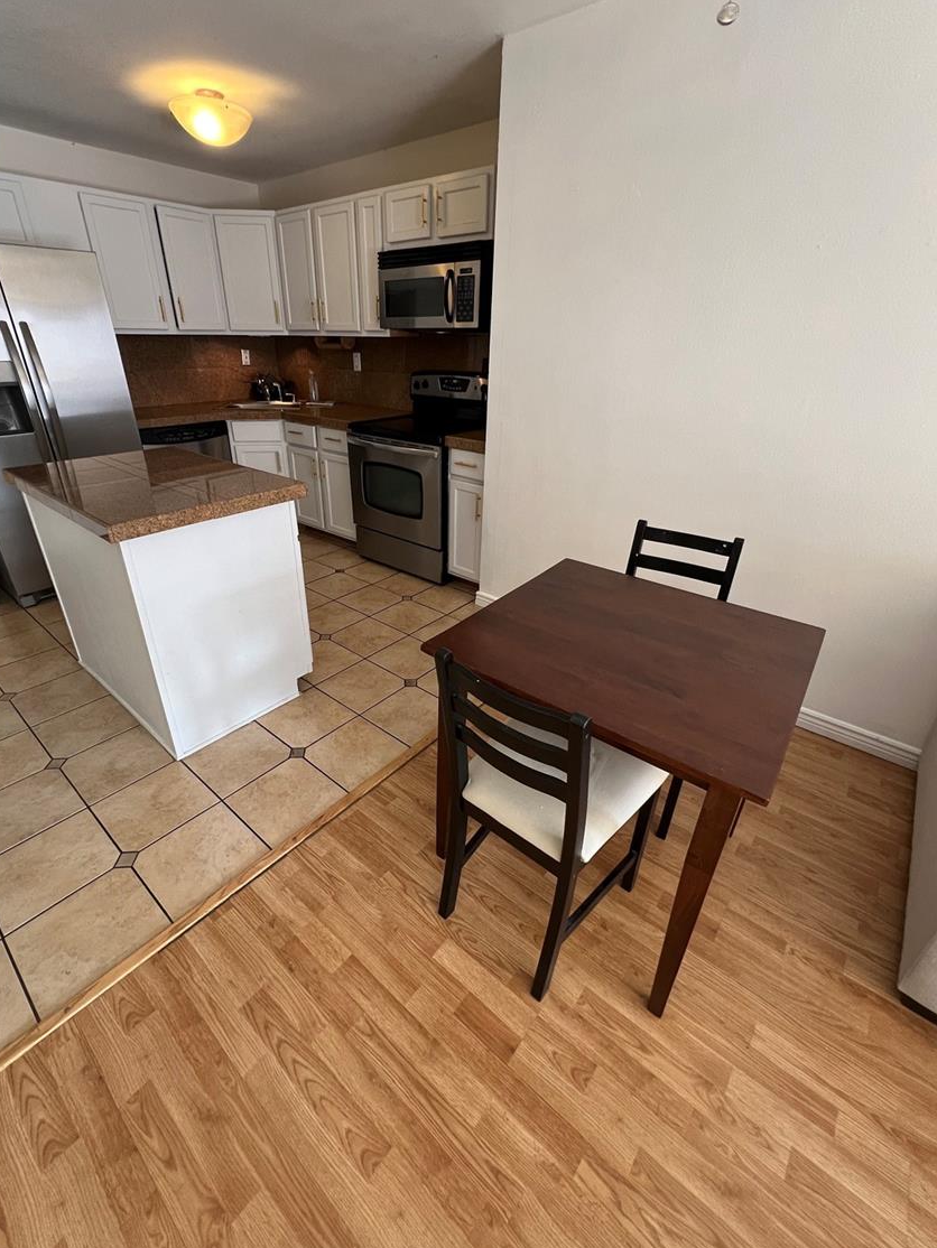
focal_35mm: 14
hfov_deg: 85.6
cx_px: 438
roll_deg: +0.5
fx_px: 505
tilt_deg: -27.5
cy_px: 608
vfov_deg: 102.0
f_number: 1.8
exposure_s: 1/94
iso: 250
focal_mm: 1.57
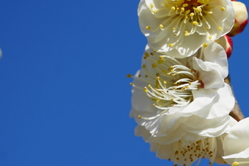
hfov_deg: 2.1
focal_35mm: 964
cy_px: 173
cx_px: 272
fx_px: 6670
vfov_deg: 1.4
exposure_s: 1/500
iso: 100
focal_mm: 300
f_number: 7.1
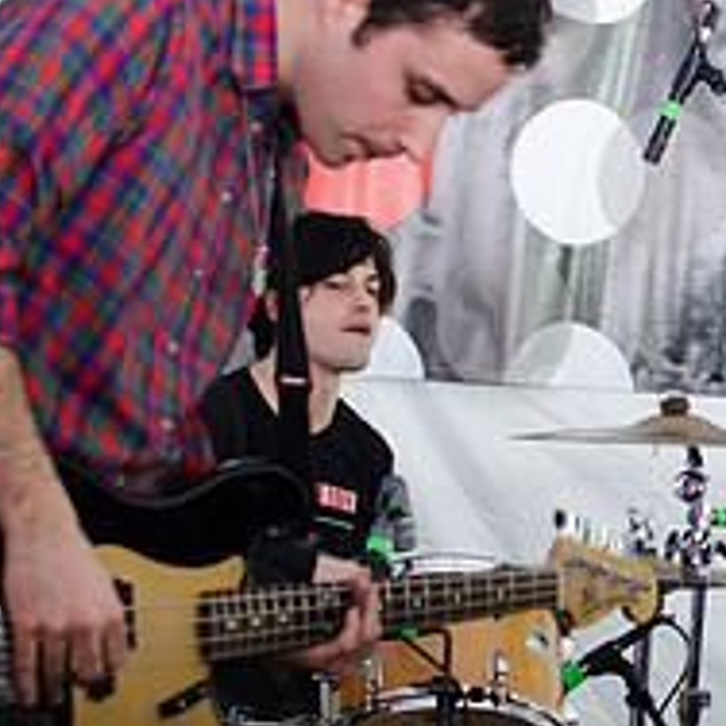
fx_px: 2800
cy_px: 487
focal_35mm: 118
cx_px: 873
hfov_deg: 14.3
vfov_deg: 14.7
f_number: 3.2
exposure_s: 1/100
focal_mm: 30
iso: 640
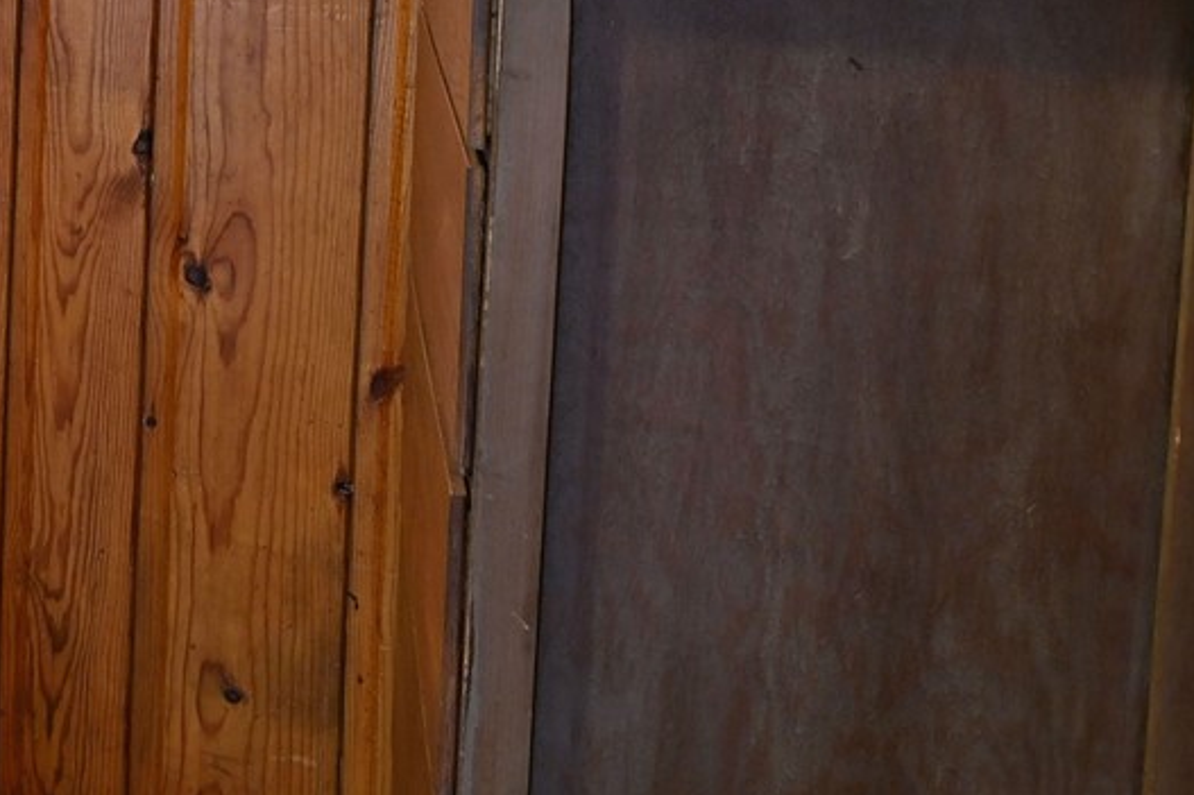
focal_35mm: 66
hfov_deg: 21.5
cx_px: -890
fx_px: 2188
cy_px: -369
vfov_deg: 18.4
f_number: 5.6
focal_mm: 16
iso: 400
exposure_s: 1/10
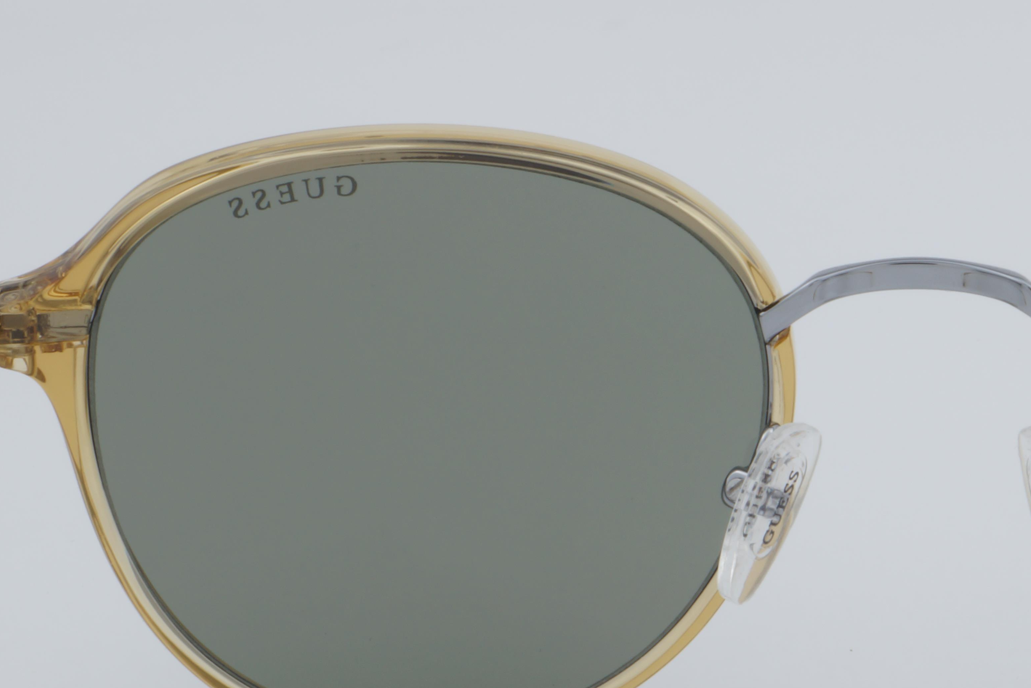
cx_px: 921
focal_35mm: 145
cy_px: 477
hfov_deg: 14.0
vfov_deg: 9.5
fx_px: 4153
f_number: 32
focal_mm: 50
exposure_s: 1/4
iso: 100
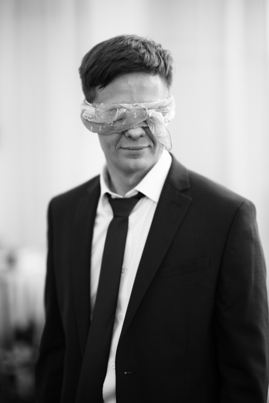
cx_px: 134
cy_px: 202
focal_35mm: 85
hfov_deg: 16.1
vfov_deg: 23.9
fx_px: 953
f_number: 1.4
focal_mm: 85
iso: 1600
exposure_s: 1/160
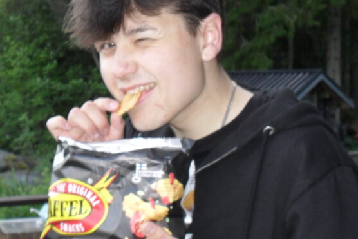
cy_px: 111
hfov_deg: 29.9
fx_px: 666
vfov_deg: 20.3
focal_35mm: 67
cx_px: 123
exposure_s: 1/45
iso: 160
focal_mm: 6.3
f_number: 3.2
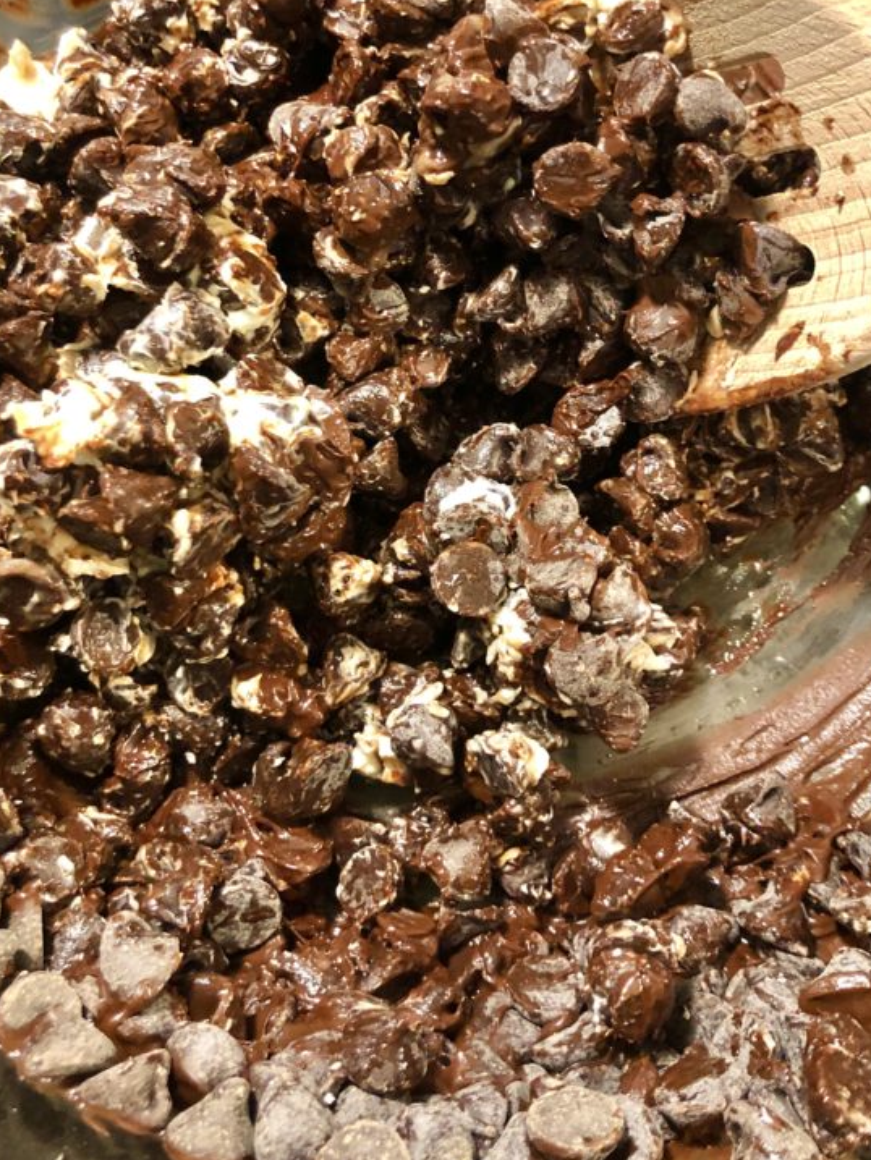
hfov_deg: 35.9
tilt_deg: -67.4
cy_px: 425
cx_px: 476
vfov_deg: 46.3
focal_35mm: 40
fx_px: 1342
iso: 100
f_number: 1.8
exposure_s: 1/7
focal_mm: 3.99
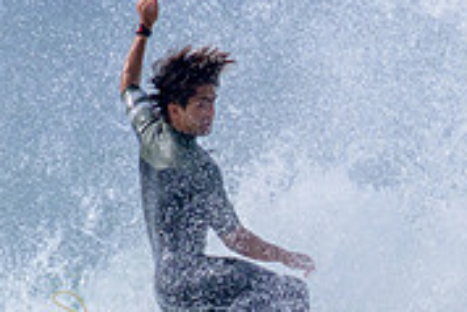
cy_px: 313
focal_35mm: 3576
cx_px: 316
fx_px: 46425
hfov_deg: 0.6
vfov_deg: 0.4
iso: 800
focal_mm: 800
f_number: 11
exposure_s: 1/2000
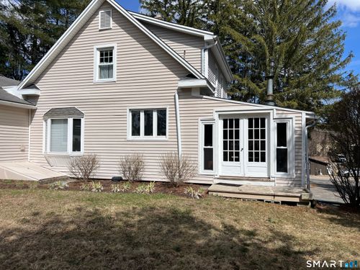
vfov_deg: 53.1
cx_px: 180
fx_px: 270
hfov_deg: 67.3
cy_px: 135
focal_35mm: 26
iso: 50
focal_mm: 5.7
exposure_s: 1/9434
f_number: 1.5
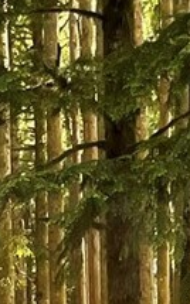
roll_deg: +3.7
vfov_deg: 9.8
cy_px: 769
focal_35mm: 185
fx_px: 1536
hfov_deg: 7.0
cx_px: -82
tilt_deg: -4.3
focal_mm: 4.2
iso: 125
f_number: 1.6
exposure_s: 1/121
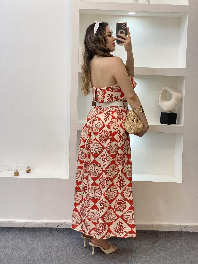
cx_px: 99
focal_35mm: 52
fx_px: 397
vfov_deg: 36.8
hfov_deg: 28.0
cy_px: 132
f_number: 2
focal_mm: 6
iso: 80
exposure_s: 1/100
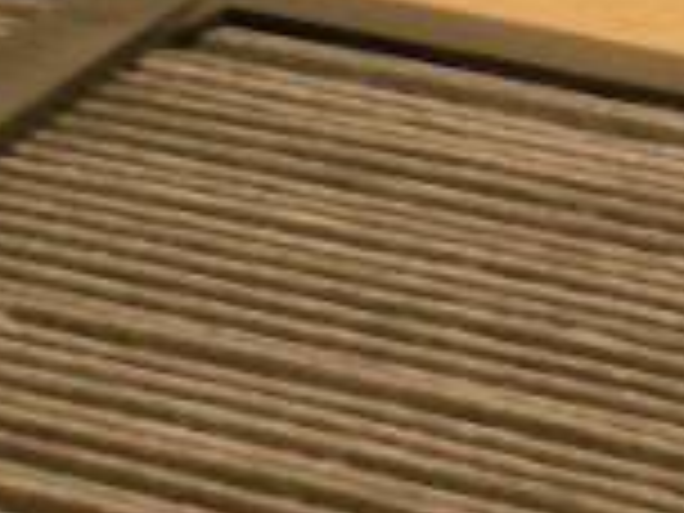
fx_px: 4268
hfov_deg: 9.2
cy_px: 428
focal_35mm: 216
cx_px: 288
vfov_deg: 6.9
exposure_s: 1/2.9
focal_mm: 6.3
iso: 100
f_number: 3.5
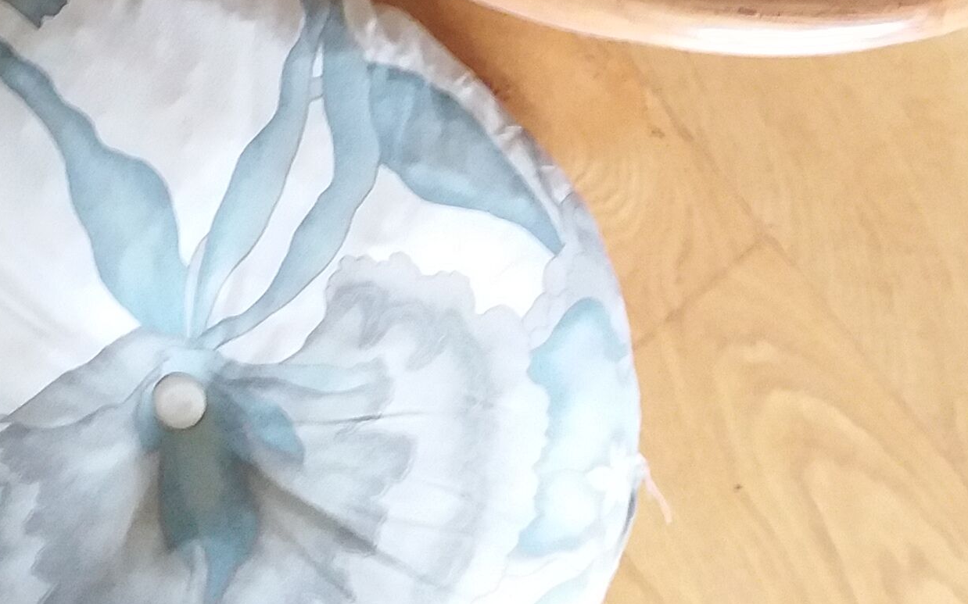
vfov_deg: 12.1
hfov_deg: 20.3
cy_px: -509
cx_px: 2
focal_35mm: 99
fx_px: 2611
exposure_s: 1/17
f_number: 1.9
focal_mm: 3.7
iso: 200
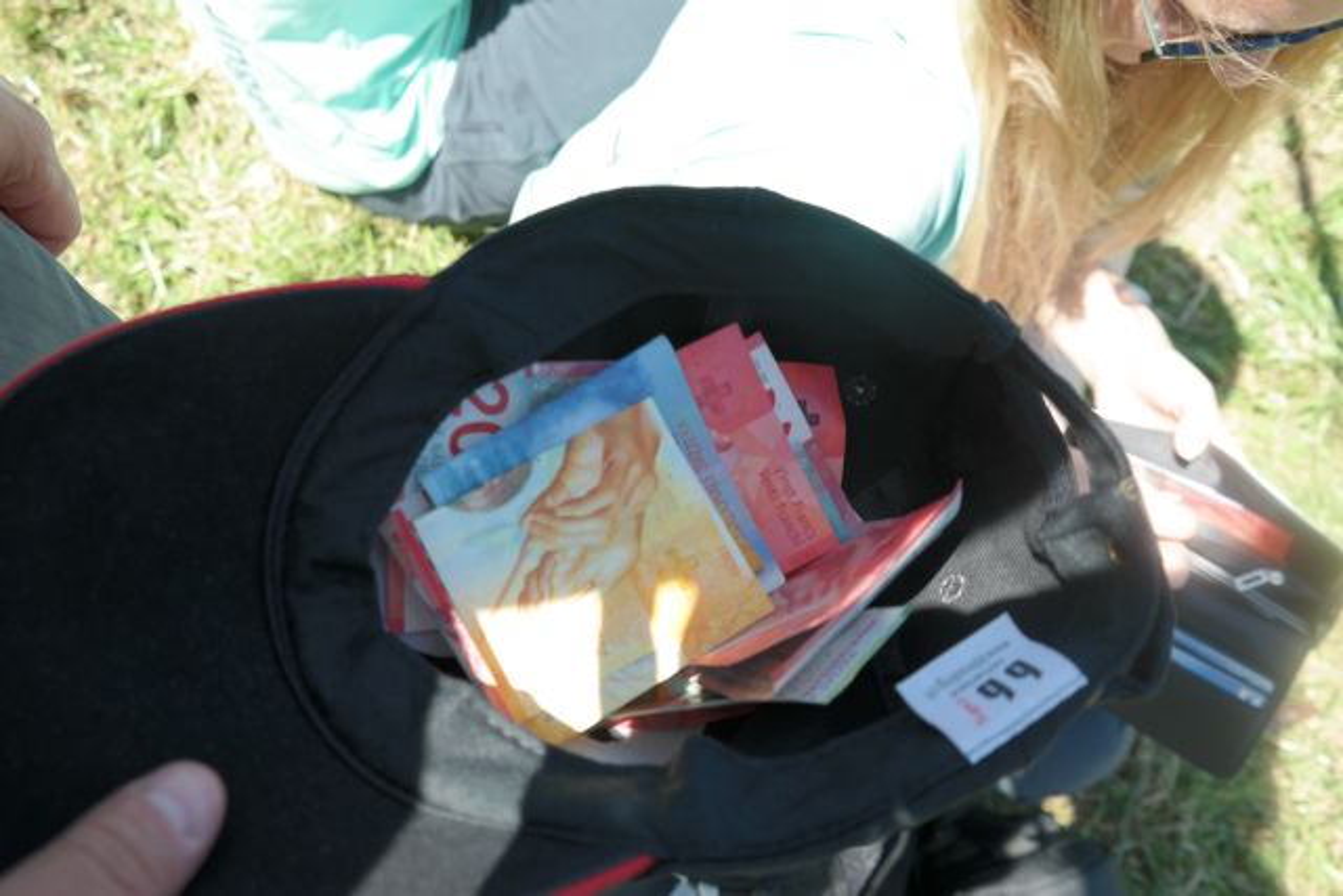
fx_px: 1418
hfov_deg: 50.7
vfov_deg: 35.1
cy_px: 448
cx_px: 672
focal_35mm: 38
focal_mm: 25
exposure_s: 1/160
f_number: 5
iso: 100
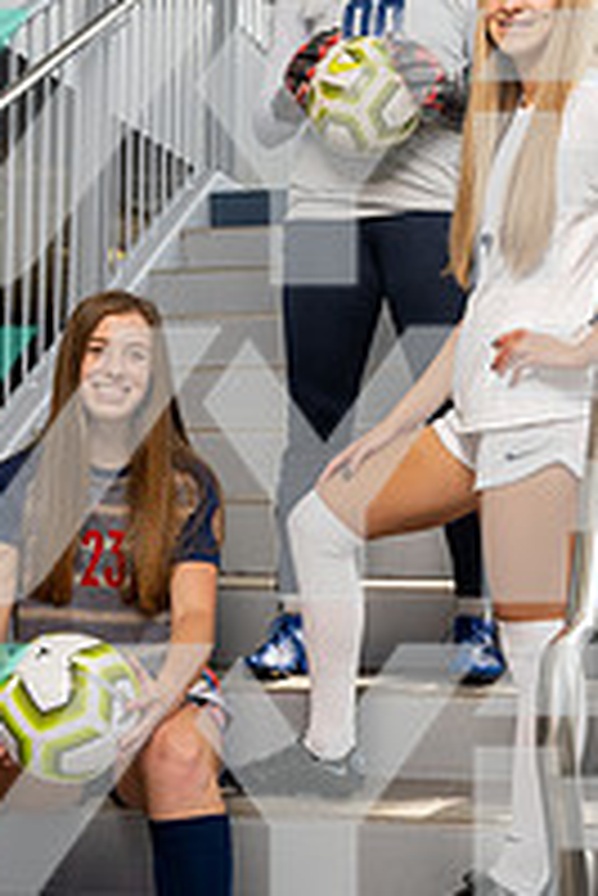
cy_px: 468
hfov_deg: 22.1
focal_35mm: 61
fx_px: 1517
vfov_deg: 32.9
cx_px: 432
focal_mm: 27
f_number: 7.1
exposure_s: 1/250
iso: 800
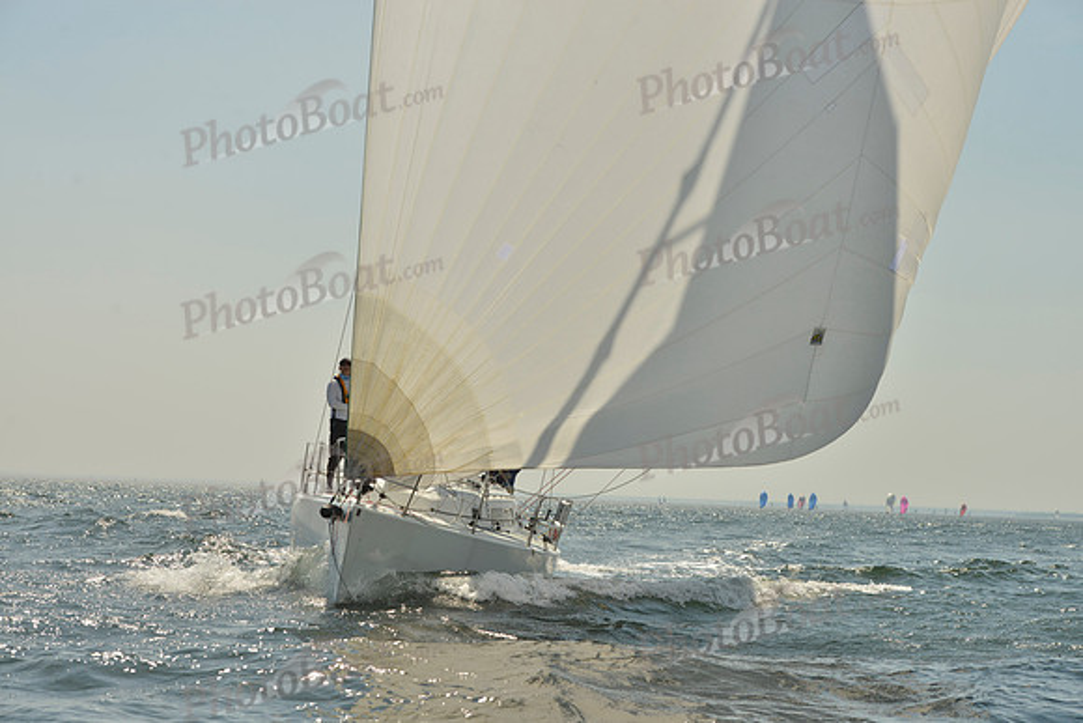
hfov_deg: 25.4
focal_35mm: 80
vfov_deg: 17.1
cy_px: 362
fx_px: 2407
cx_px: 542
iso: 200
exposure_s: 1/1250
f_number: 9
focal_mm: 80
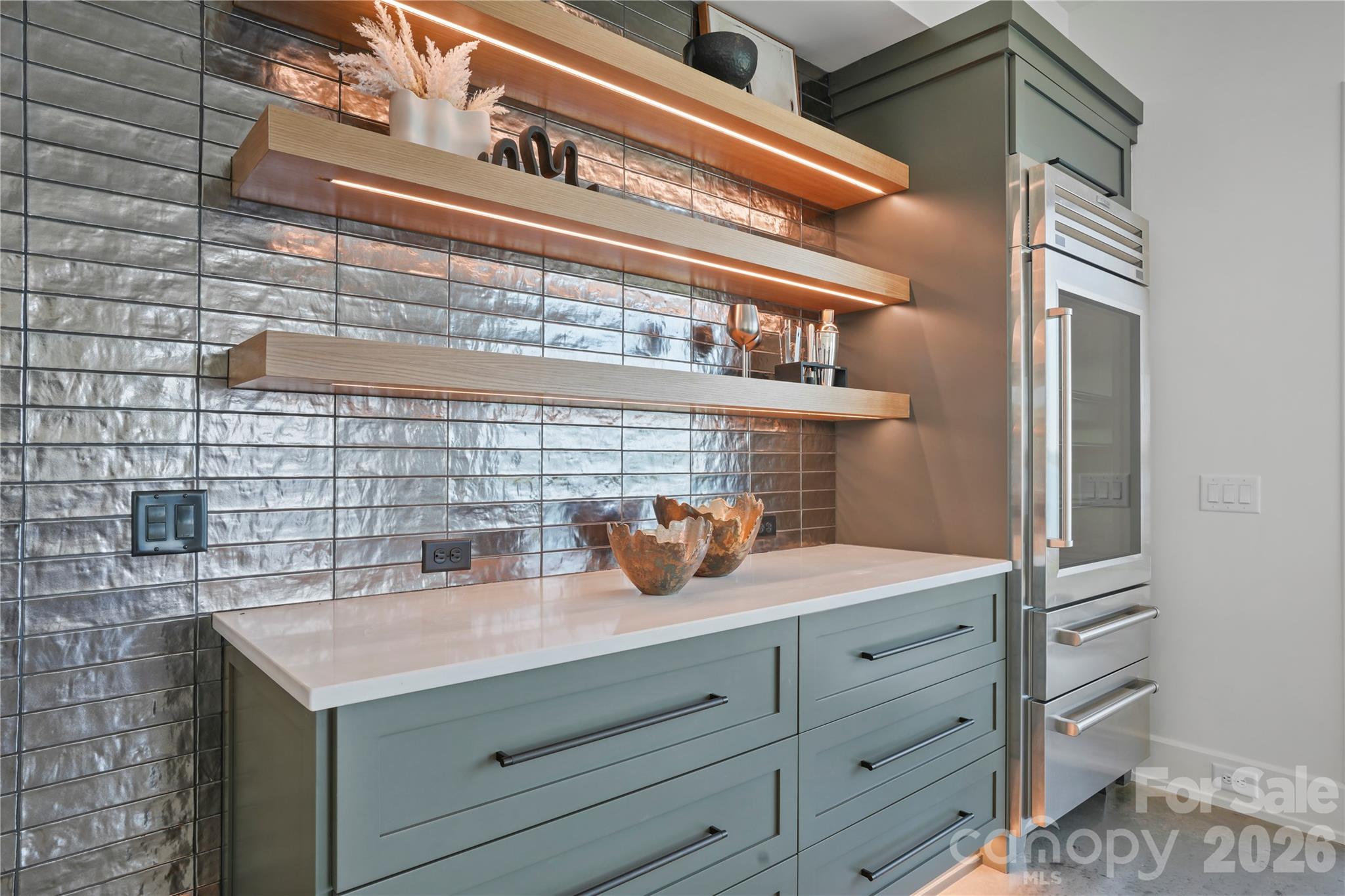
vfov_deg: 61.9
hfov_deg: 84.0
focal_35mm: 20
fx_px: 747
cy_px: 448
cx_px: 672
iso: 100
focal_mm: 20
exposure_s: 1/5
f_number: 9
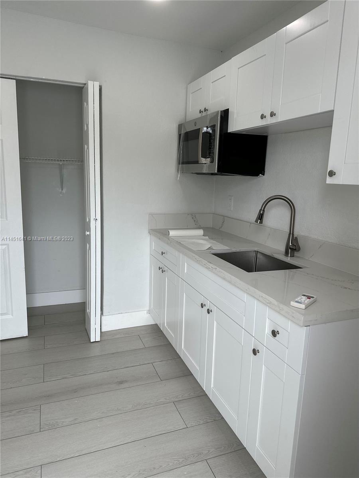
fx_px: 332
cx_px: 180
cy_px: 239
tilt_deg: -11.0
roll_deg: -2.0
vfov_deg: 71.6
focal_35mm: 24
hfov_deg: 56.8
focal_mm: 6.86
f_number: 1.78
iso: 80
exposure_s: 1/594
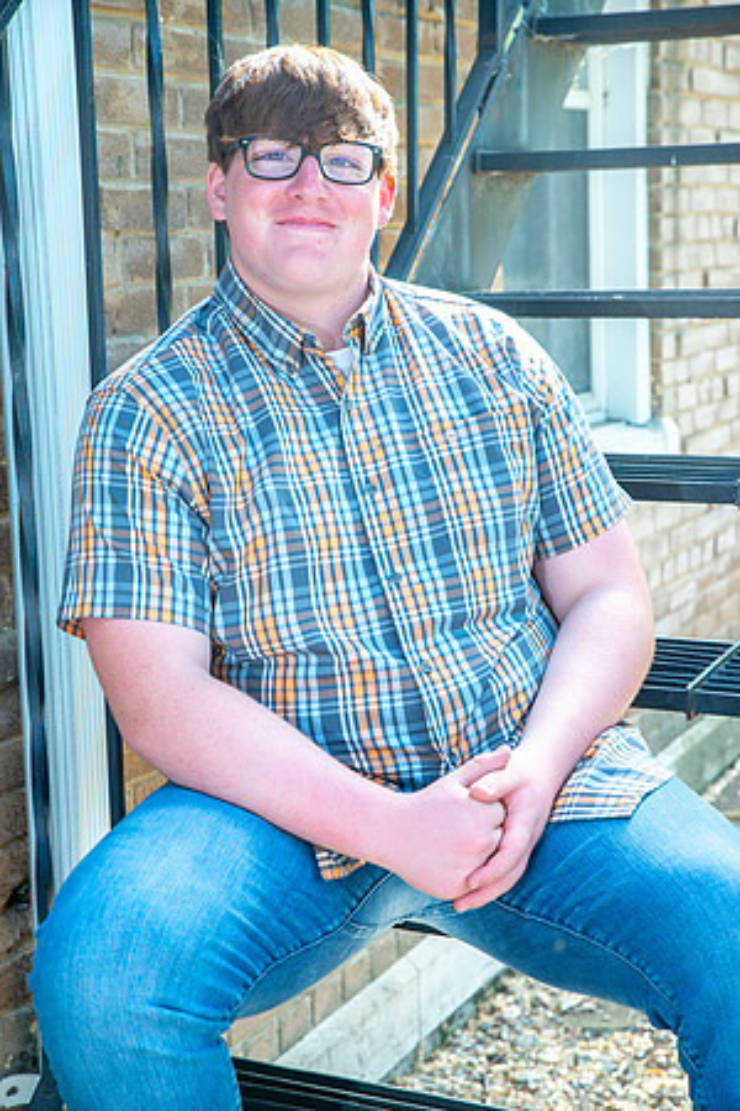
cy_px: 556
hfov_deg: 20.6
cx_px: 370
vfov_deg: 30.5
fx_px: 2035
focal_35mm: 66
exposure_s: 1/80
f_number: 7.1
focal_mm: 66
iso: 320
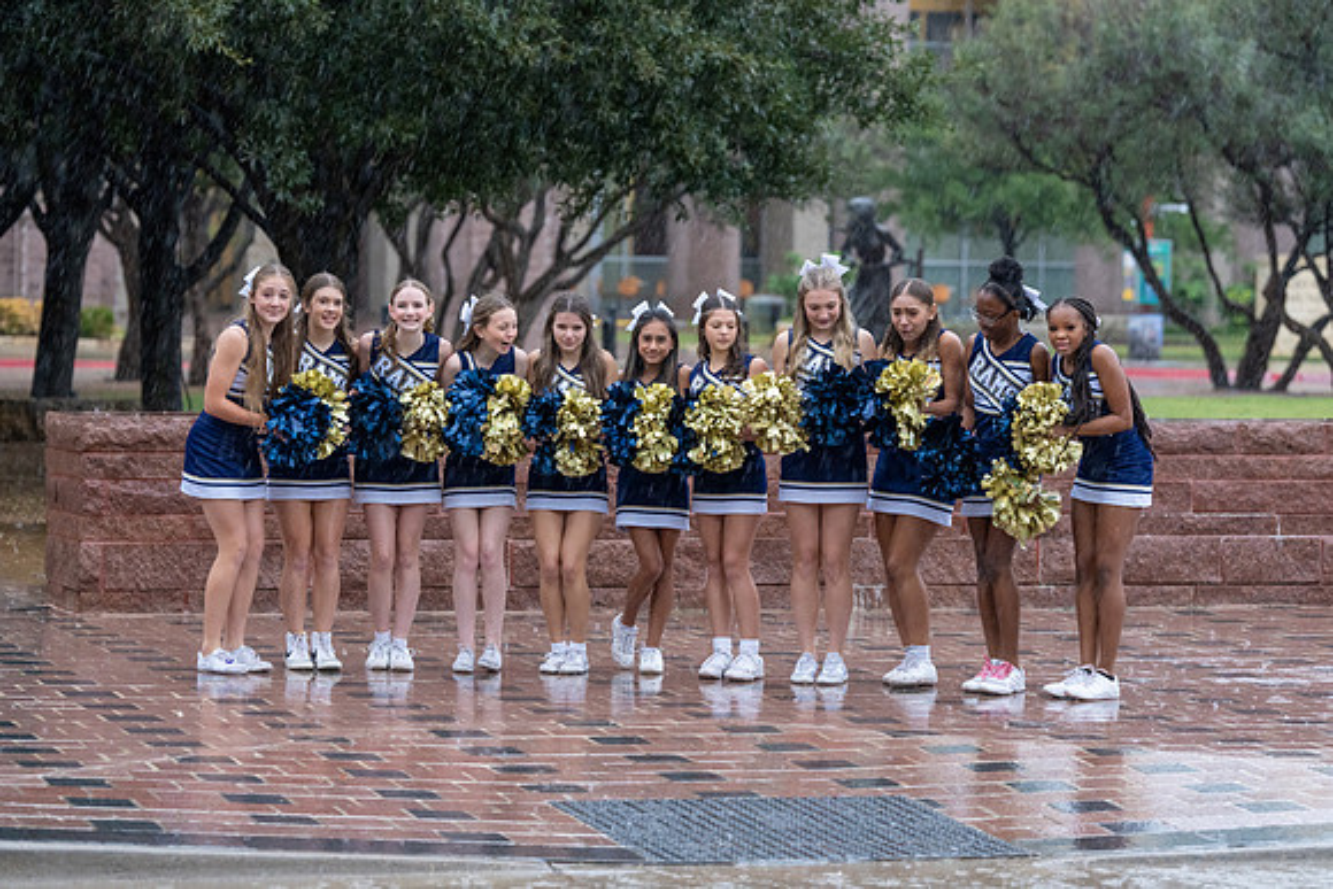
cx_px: 666
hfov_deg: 15.8
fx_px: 4815
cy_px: 444
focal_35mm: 130
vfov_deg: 10.6
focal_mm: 130
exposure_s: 1/250
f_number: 3.5
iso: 2500
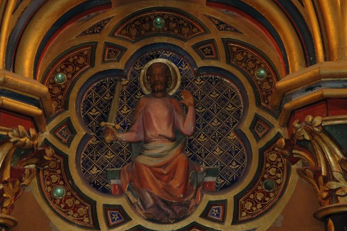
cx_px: 160
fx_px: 1136
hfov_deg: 17.4
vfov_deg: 11.6
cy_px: 104
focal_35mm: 118
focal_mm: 70
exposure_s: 1/10
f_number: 4.5
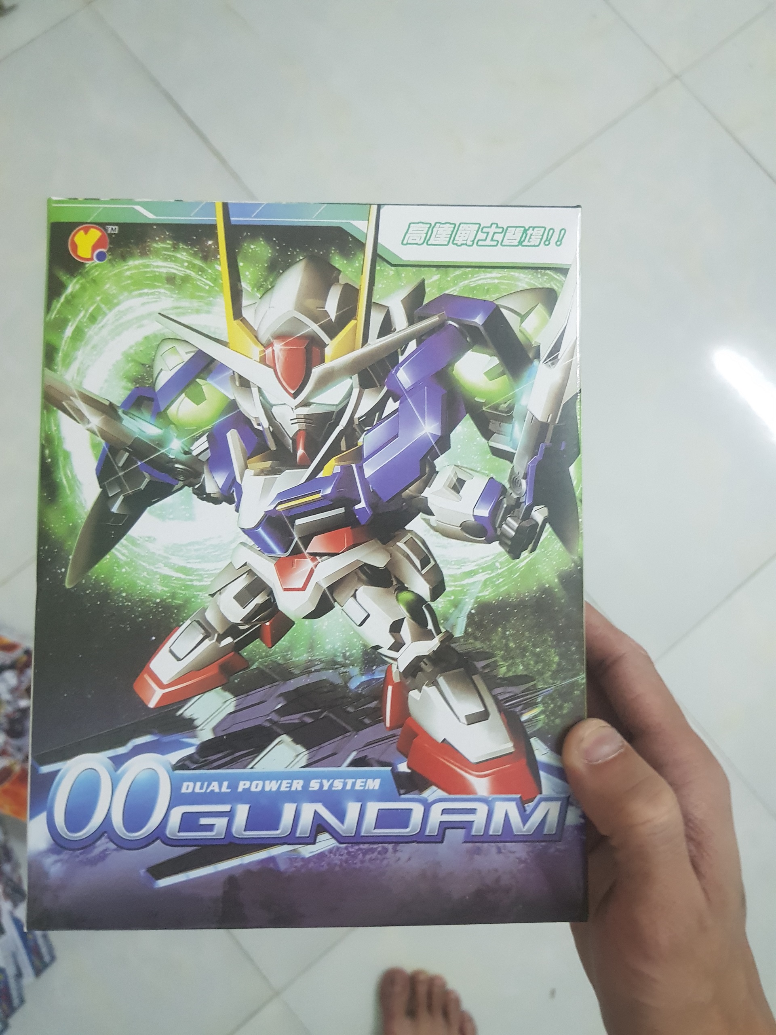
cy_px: 518
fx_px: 777
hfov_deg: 53.1
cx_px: 388
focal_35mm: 26
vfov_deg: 67.3
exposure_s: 1/17
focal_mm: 4.2
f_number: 1.7
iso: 250
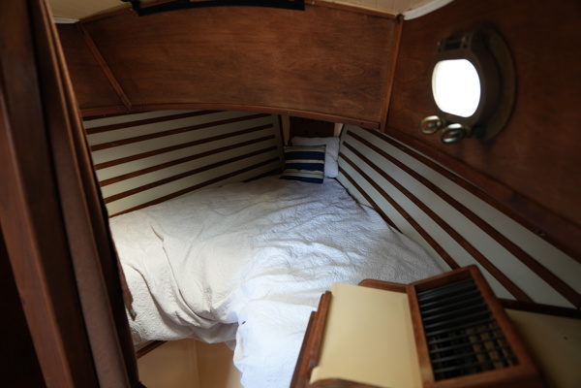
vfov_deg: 67.4
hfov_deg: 90.0
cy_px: 194
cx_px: 290
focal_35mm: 18
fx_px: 290
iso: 100
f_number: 1.8
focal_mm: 12
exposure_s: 1/25
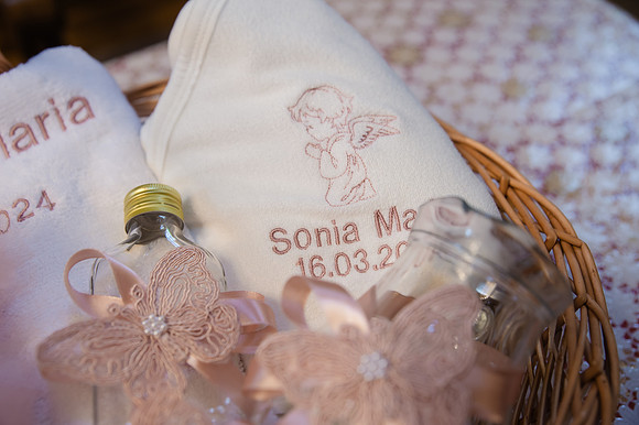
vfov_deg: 33.4
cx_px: 320
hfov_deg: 48.5
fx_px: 710
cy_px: 212
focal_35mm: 40
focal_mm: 40
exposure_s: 1/125
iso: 640
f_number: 3.5
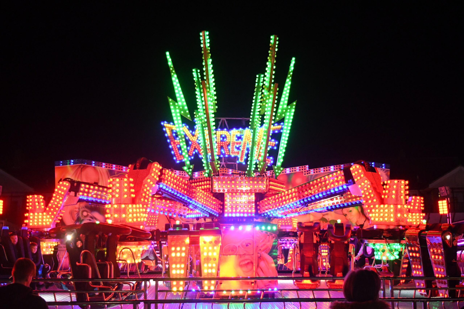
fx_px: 522
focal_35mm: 40
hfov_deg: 47.9
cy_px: 154
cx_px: 232
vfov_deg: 33.0
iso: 5000
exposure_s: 1/500
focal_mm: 27
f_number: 4
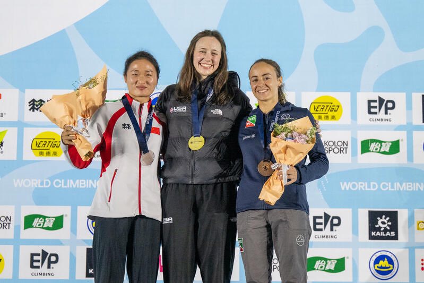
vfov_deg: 19.5
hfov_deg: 28.8
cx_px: 212
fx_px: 825
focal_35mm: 70
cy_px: 142
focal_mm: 70
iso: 3200
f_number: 2.8
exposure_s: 1/3200
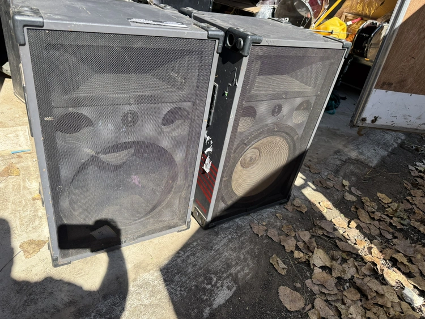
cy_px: 160
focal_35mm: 24
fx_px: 295
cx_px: 212
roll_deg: -13.3
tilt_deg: -30.6
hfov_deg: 71.6
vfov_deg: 56.8
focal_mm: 6.76
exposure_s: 1/1385
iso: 100
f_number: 1.78
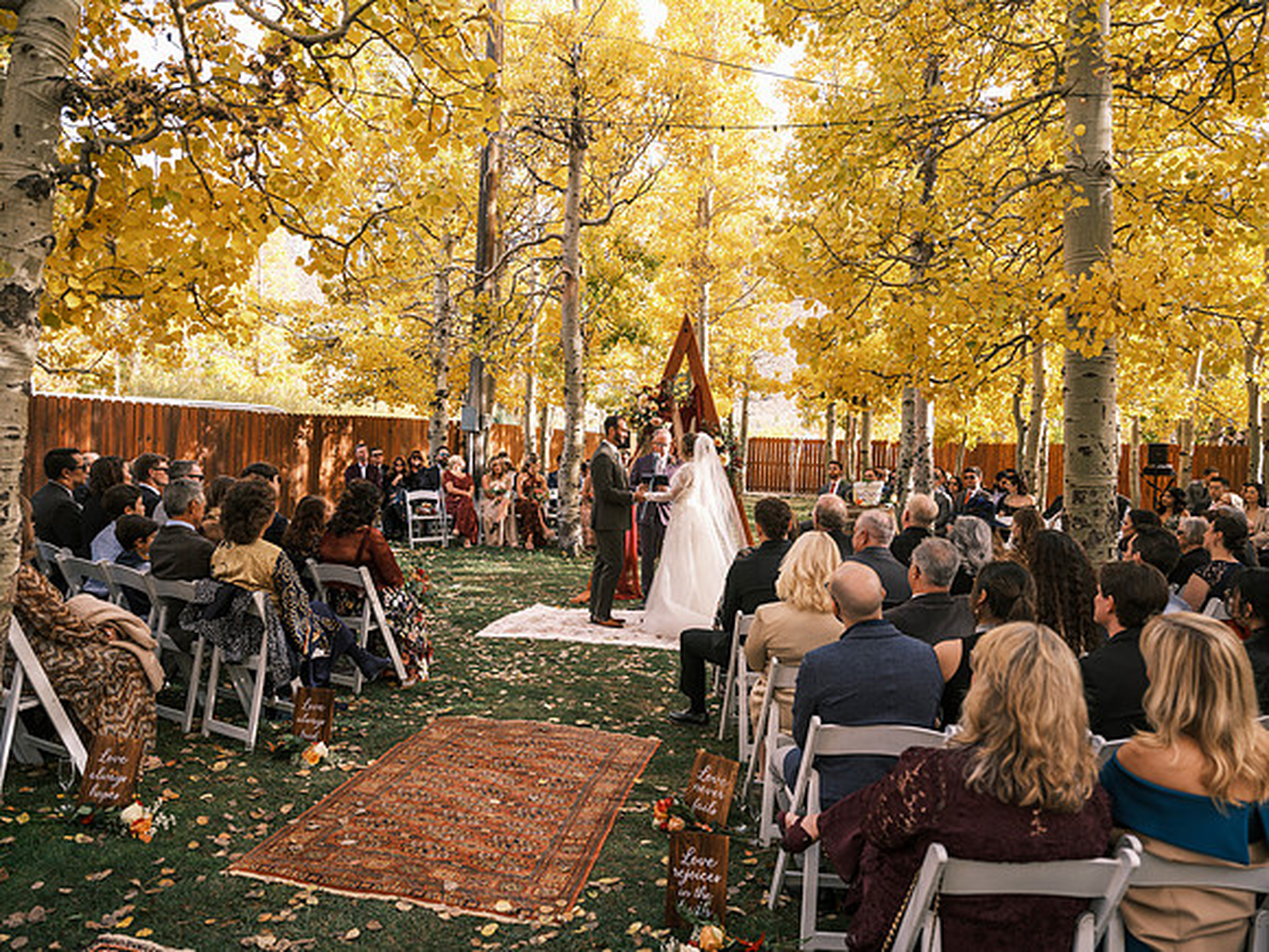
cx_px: 634
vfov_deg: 54.9
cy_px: 476
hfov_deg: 69.4
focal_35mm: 25
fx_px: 916
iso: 100
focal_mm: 32
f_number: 4
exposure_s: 1/125
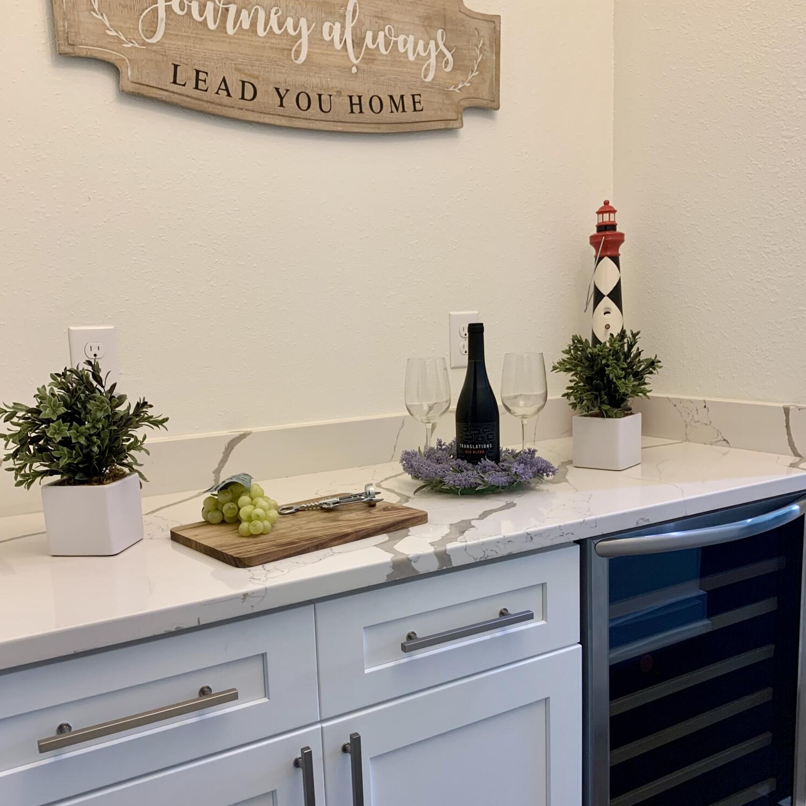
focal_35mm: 31
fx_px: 817
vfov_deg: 52.2
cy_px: 476
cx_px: 402
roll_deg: +1.9
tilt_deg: -10.0
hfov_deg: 52.5
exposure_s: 1/60
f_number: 1.8
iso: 100
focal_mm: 4.25
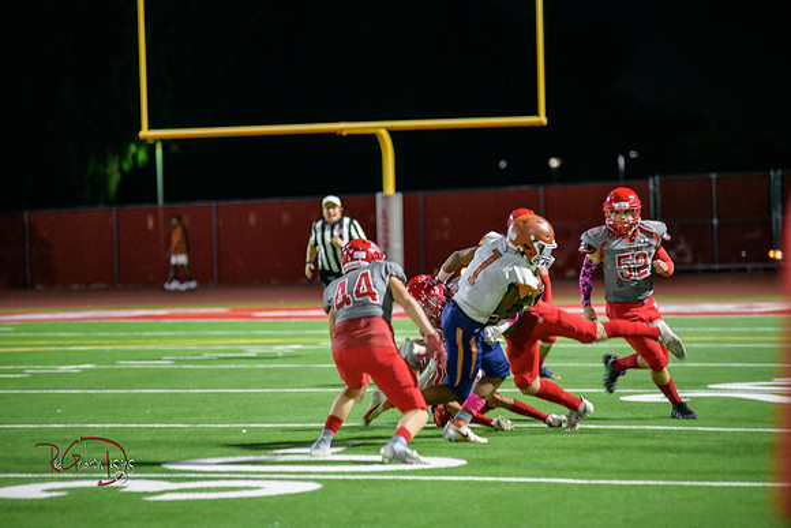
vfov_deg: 7.6
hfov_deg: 11.4
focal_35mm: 180
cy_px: 264
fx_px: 3956
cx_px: 396
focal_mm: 180
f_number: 2.8
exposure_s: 1/250
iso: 1600
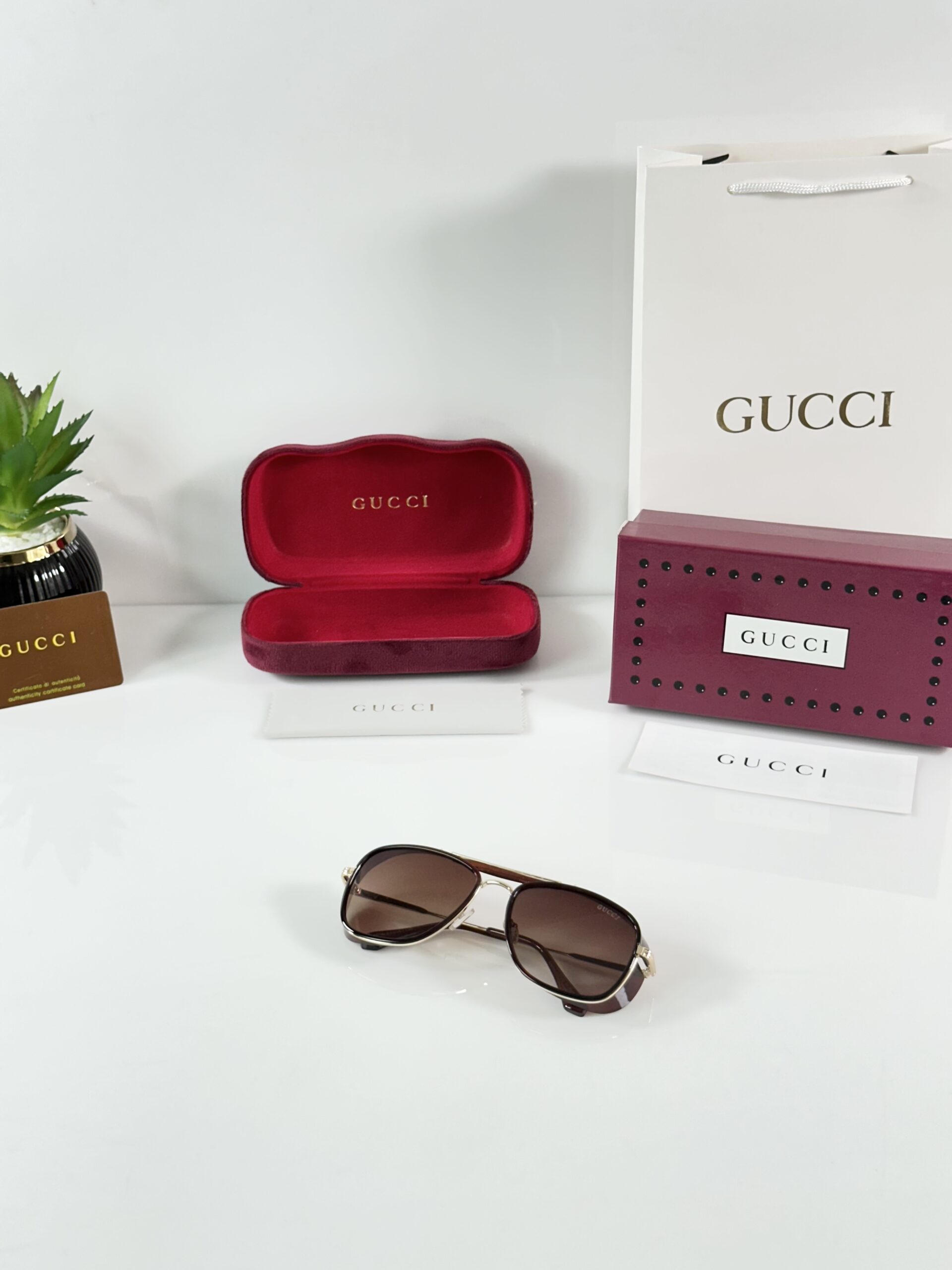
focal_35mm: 48
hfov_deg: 30.3
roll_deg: +1.5
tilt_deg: -29.2
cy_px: 635
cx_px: 476
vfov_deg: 39.7
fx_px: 1760
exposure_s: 1/100
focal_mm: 6.86
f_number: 1.78
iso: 80
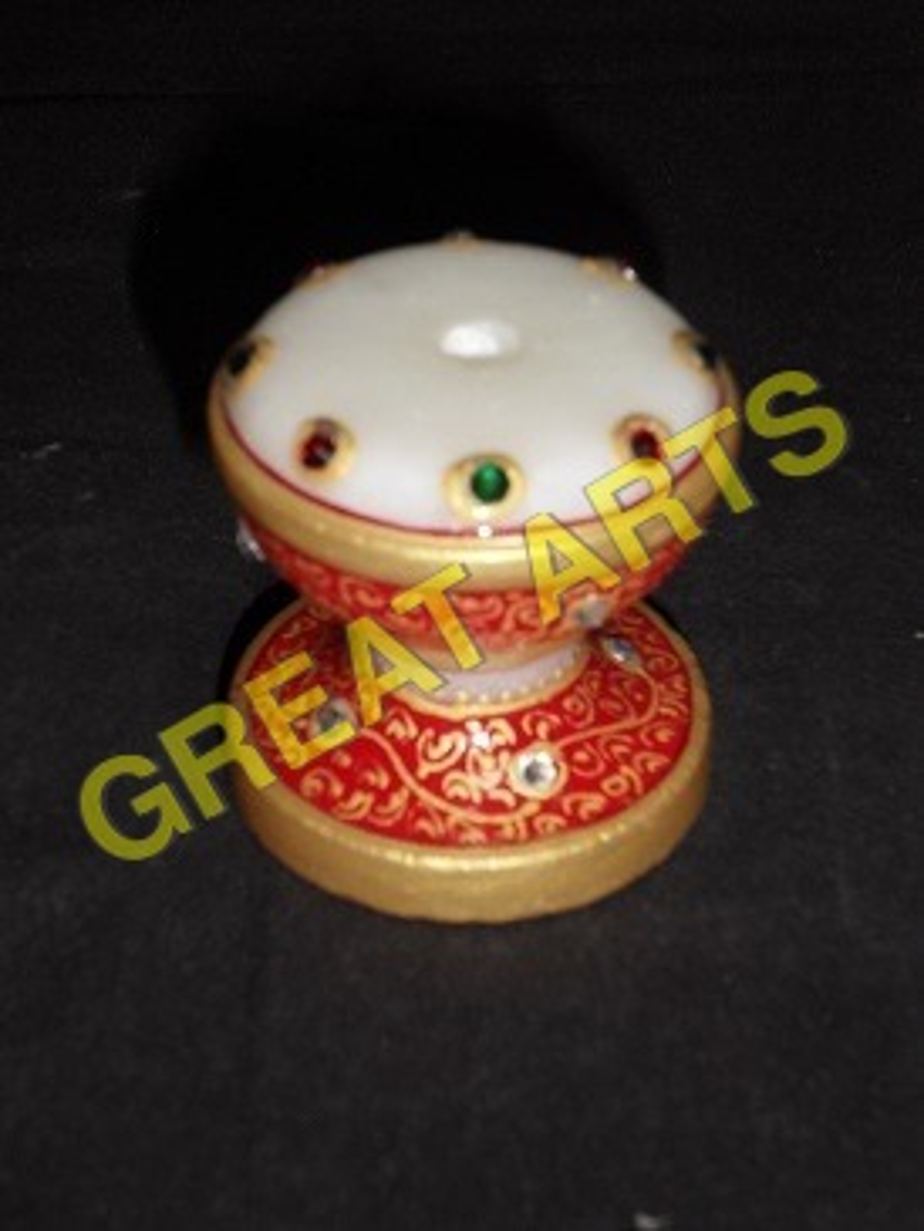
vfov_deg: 28.6
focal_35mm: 68
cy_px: 616
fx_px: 2419
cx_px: 462
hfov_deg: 21.6
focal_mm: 12.2
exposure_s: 1/45
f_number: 5.1
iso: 200
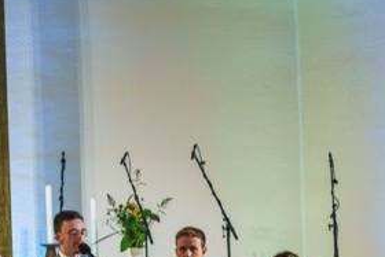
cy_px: 336
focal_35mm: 214
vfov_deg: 6.4
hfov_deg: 9.6
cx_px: 254
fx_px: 2290
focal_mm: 75
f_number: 5
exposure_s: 1/60
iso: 1250
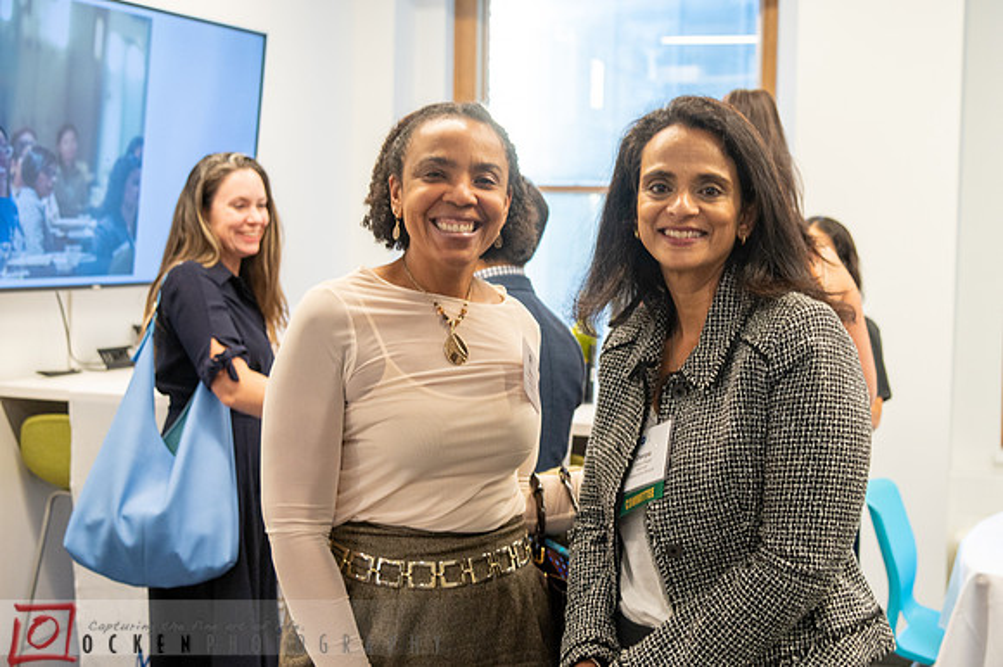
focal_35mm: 49
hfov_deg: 40.2
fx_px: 1367
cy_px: 301
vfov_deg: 27.4
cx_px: 559
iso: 1600
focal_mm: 44
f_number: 4
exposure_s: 1/100
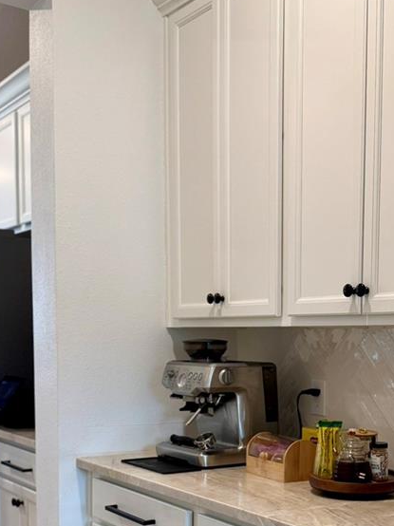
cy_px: 404
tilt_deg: -5.1
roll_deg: -0.7
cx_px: 325
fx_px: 790
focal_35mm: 52
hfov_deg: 27.4
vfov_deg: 35.9
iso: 160
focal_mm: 6.76
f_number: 1.78
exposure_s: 1/120
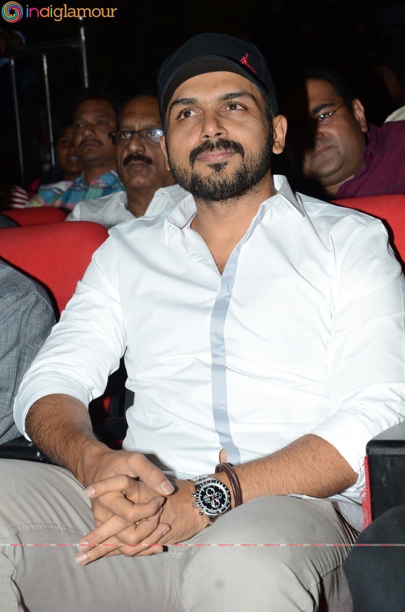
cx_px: 202
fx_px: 1475
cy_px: 306
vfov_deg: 23.4
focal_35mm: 87
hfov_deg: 15.6
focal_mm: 58
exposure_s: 1/160
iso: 250
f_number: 6.3
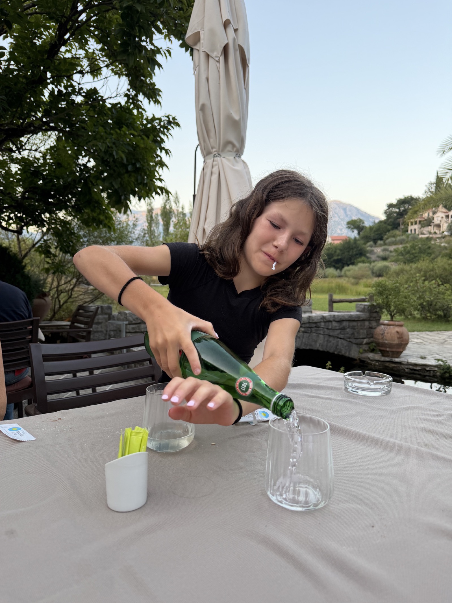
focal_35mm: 24
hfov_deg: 56.8
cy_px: 302
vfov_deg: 71.6
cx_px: 226
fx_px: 418
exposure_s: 1/183
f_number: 1.78
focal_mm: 6.76
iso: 100
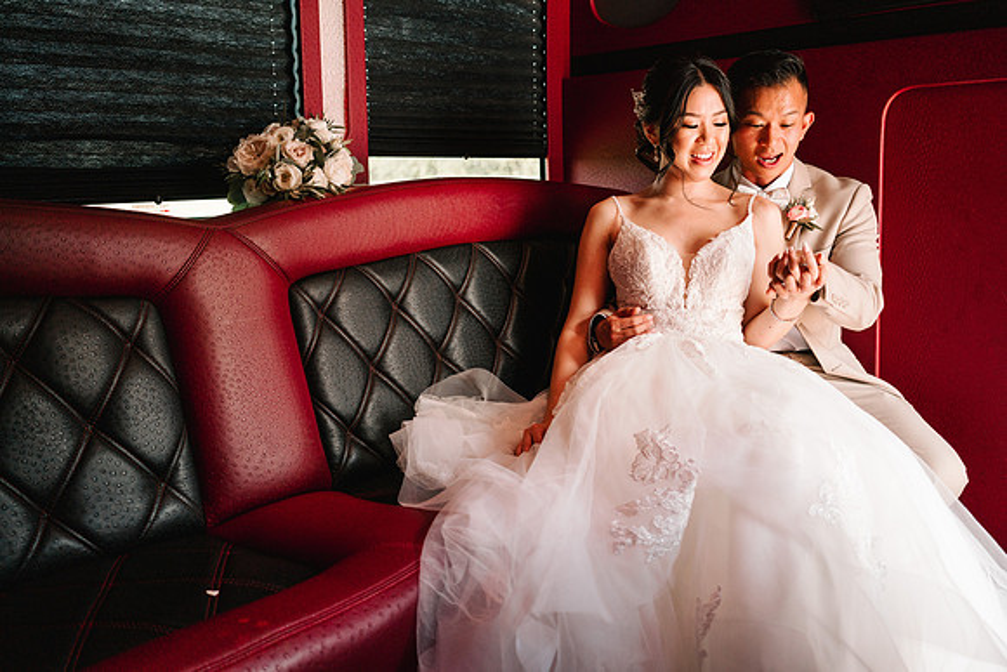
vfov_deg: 37.9
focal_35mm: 35
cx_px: 504
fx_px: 979
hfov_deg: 54.4
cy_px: 336
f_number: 3.2
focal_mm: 35
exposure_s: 1/200
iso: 500
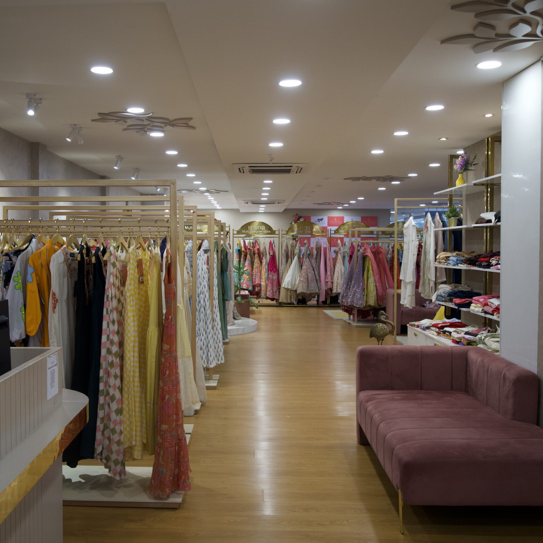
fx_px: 639
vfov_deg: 46.0
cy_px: 270
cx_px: 215
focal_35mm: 36
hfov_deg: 45.8
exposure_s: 1/125
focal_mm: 28
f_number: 4
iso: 1000
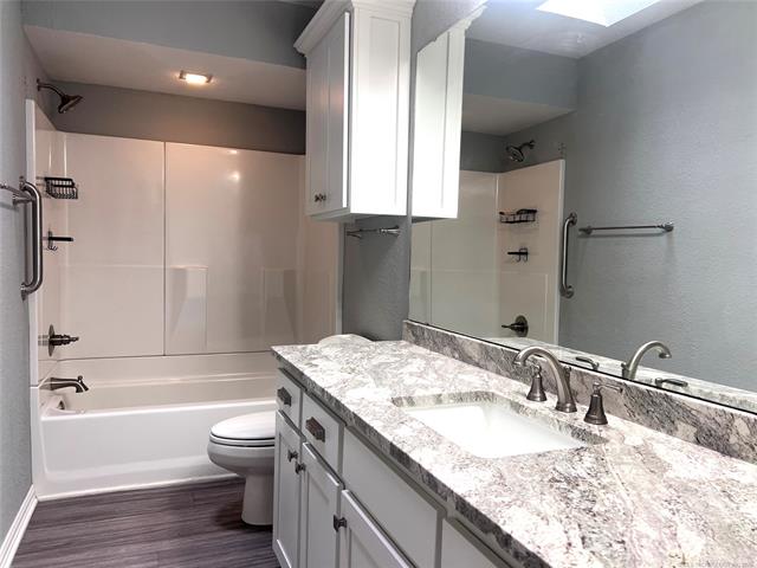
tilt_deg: -3.4
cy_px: 284
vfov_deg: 53.1
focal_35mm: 26
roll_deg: -0.2
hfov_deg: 67.3
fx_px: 569
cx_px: 378
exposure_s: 1/120
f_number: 1.5
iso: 64
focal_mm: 5.7
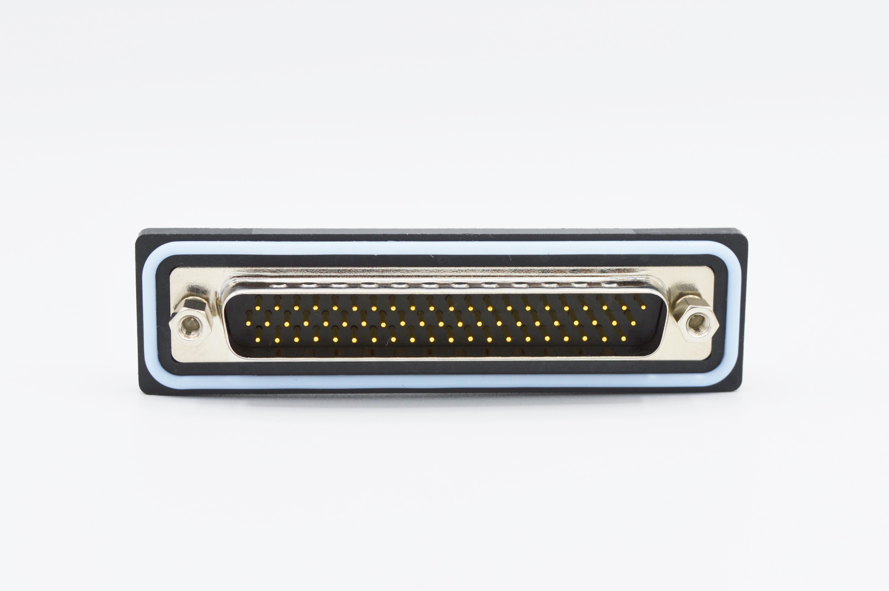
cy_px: 296
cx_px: 444
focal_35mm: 60
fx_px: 1480
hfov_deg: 33.4
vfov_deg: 22.6
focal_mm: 40
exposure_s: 1/250
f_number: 8
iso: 100
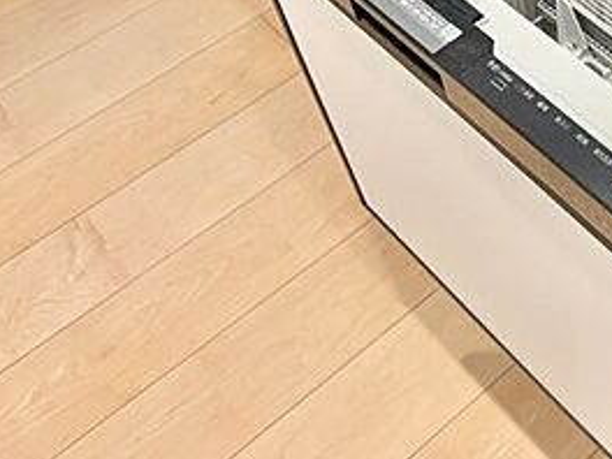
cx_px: 672
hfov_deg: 29.5
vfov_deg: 24.0
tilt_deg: -46.8
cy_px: 35
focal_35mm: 59
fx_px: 1043
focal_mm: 5.96
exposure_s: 1/50
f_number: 1.6
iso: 80
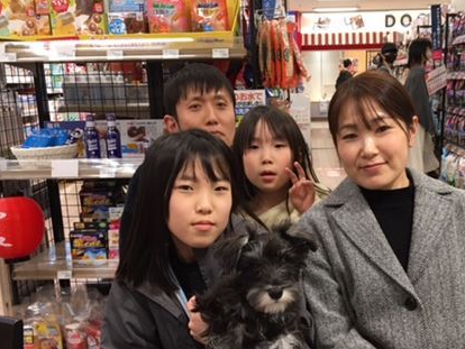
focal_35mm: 42
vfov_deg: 34.2
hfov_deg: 44.3
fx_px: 565
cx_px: 299
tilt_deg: -13.0
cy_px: 214
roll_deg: +1.5
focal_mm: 4.15
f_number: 2.2
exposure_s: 1/30
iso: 80
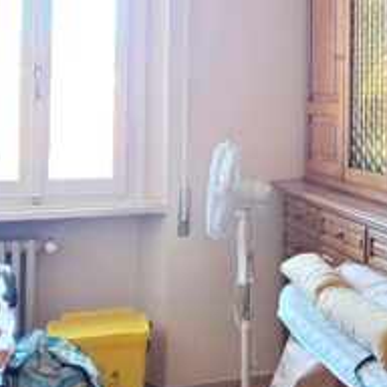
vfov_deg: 28.3
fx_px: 759
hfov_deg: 26.0
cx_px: 443
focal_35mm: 60
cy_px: 109
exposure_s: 1/100
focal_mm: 2.2
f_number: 1.9
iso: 320
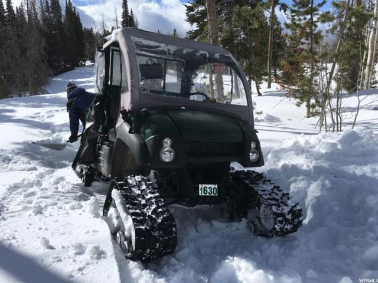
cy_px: 142
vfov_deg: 48.2
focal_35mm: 29
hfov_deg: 61.7
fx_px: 317
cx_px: 189
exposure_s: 1/3663
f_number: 2.2
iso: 25
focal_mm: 4.15
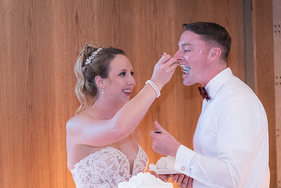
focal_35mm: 109
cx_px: 216
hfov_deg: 18.6
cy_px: 79
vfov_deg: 12.6
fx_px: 851
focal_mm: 70
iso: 4000
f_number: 2.8
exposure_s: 1/100
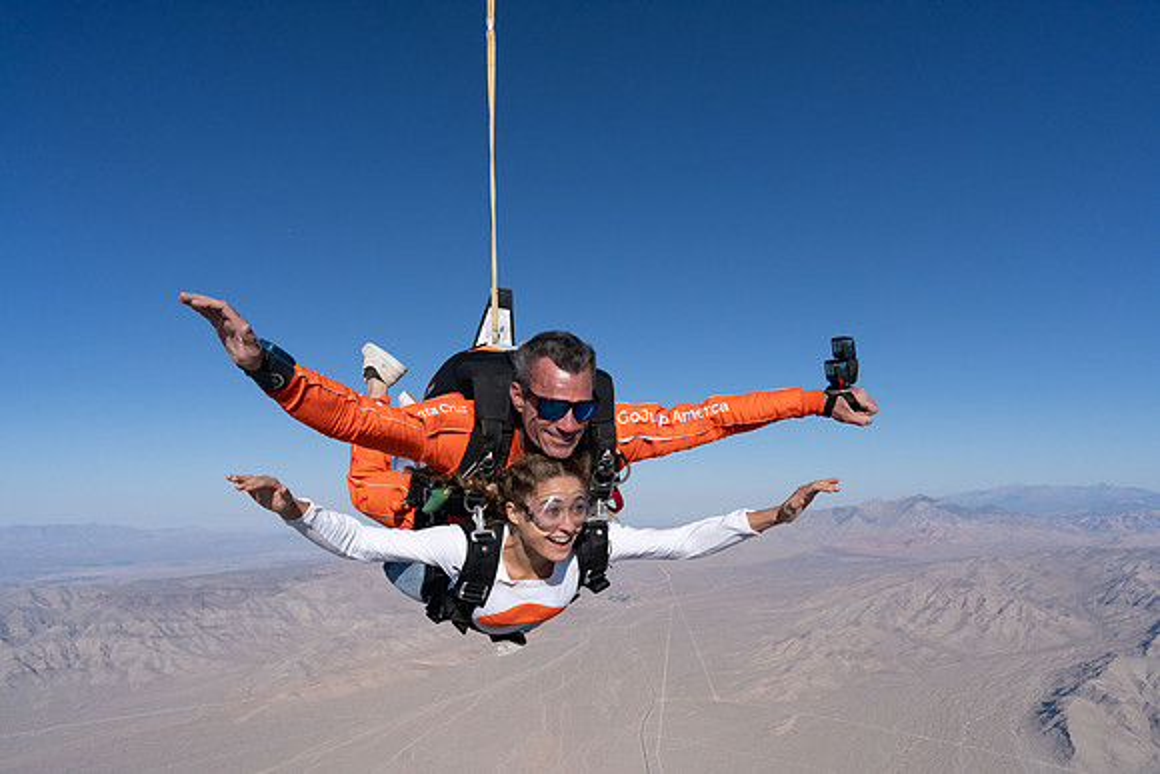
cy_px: 387
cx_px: 580
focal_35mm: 24
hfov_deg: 73.7
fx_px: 773
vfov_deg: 53.2
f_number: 13
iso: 800
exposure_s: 1/2000
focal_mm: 24
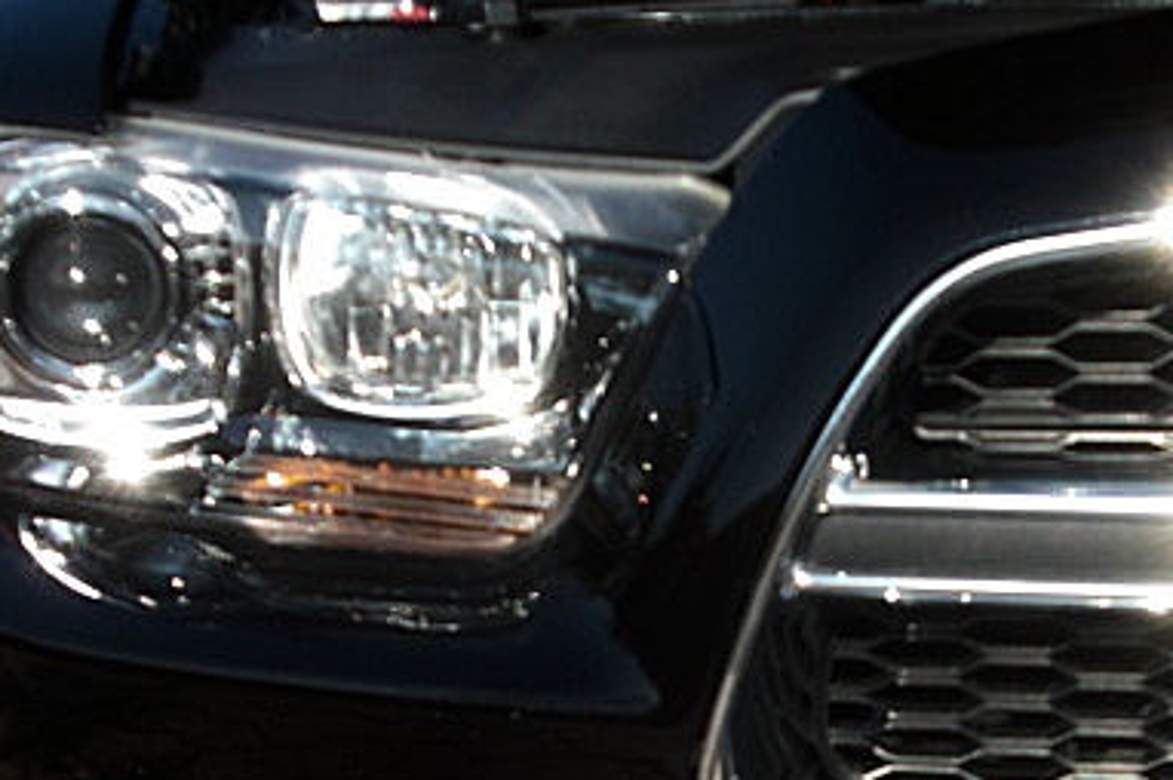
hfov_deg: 27.0
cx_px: 682
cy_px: 676
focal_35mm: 75
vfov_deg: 17.9
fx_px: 2442
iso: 50
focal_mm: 7.6
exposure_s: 1/400
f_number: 3.1
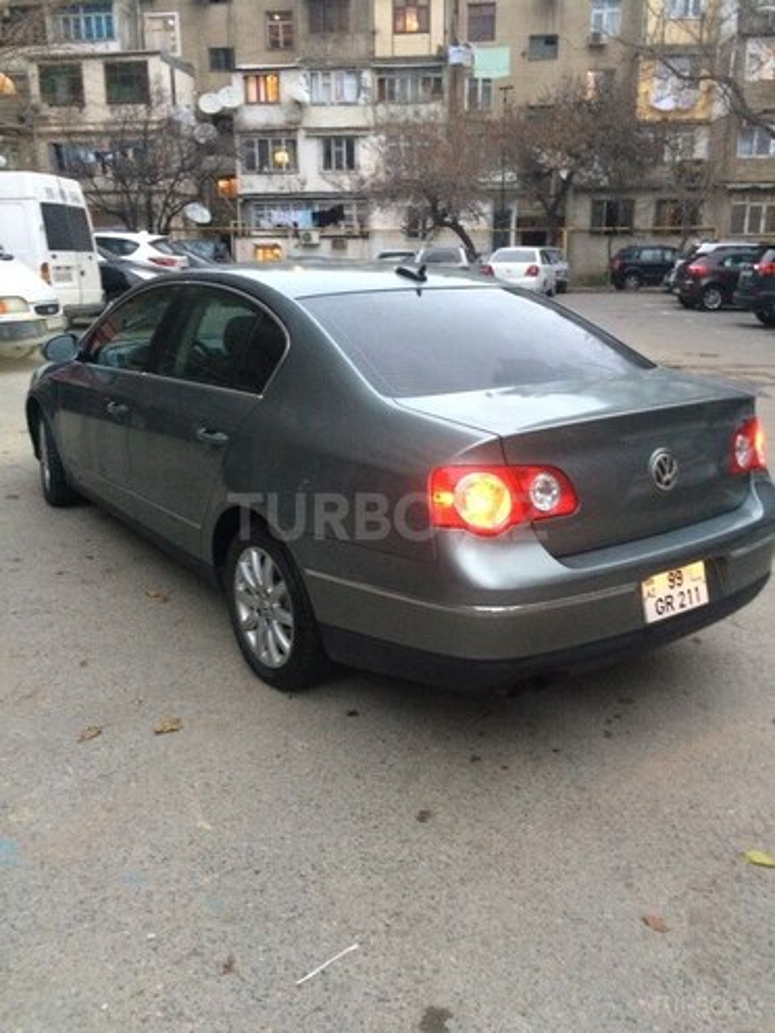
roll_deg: +0.1
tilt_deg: -18.9
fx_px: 866
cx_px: 388
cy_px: 516
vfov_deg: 61.7
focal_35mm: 29
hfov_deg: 48.2
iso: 320
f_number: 2.2
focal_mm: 4.15
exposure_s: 1/20
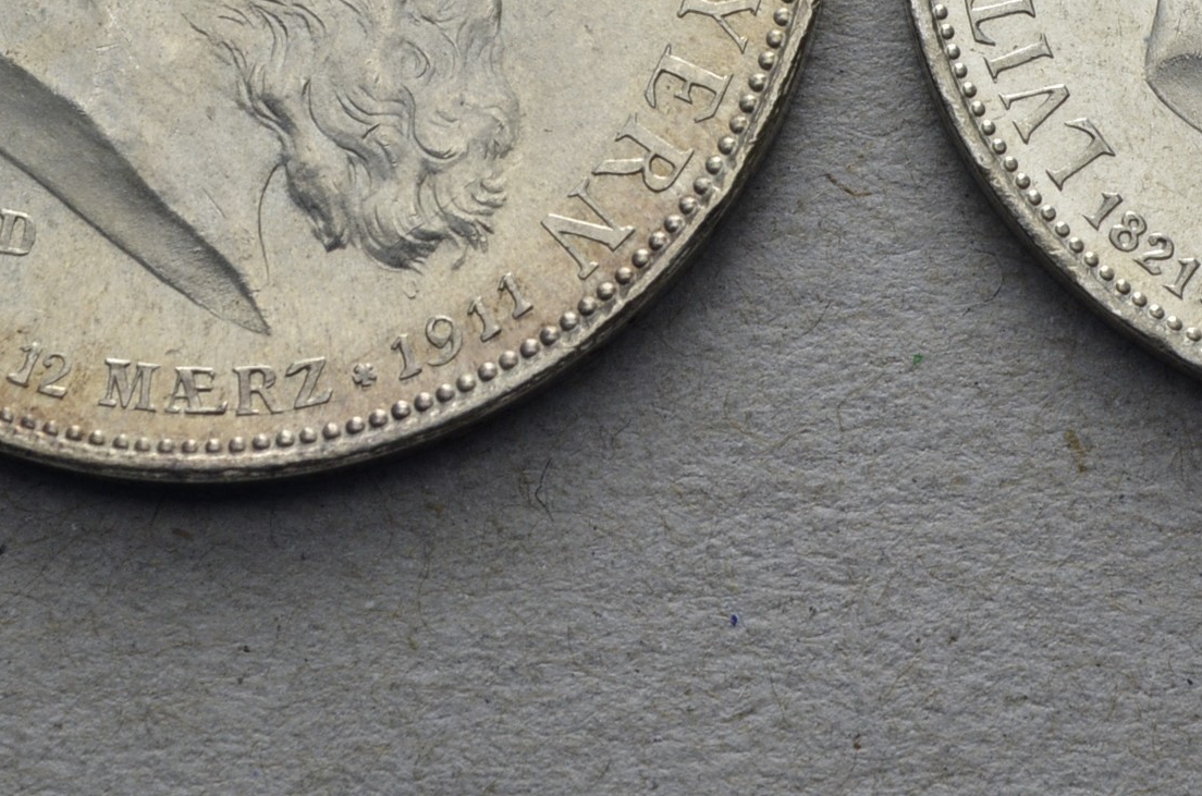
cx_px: 808
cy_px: -38
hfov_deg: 11.2
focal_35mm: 184
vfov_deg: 7.4
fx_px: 6134
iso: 400
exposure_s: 1/250
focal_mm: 55
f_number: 14
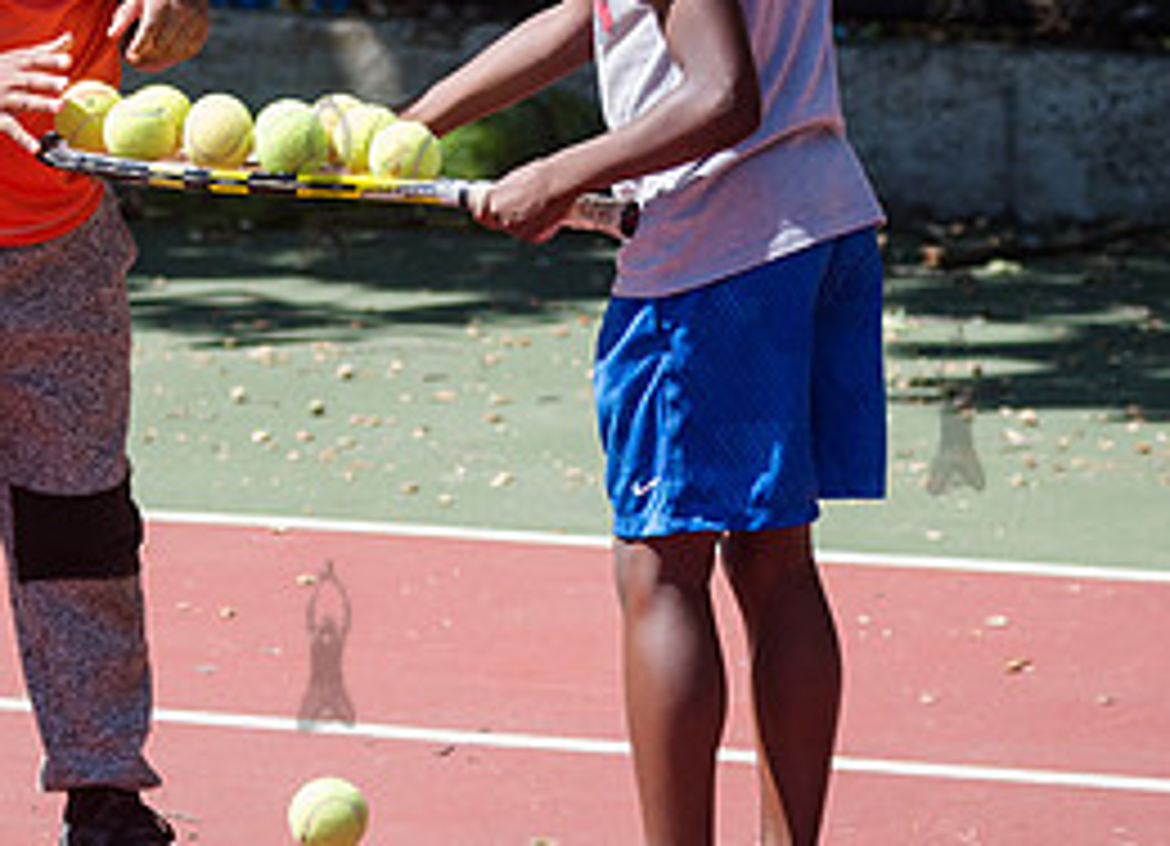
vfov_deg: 6.3
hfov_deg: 8.7
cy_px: 231
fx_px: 7708
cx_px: 279
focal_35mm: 231
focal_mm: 80
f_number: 4
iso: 200
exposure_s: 1/800
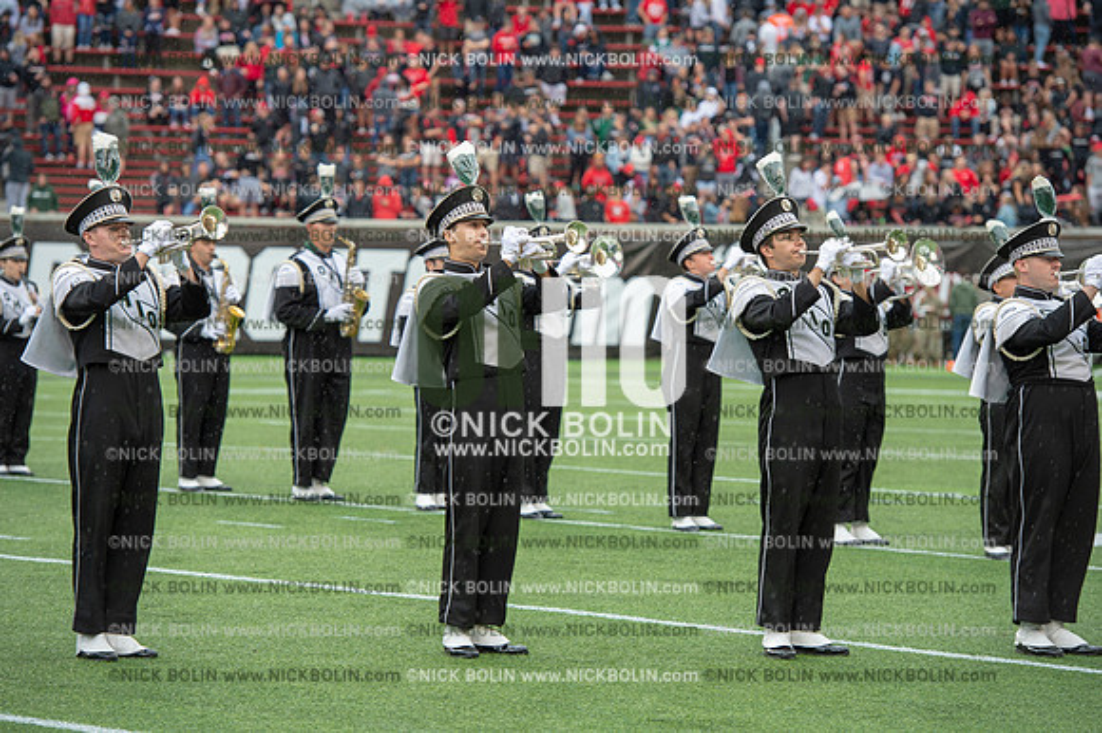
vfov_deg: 10.1
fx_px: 4130
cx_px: 551
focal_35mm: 135
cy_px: 366
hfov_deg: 15.2
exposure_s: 1/500
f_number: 4
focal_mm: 135
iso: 400
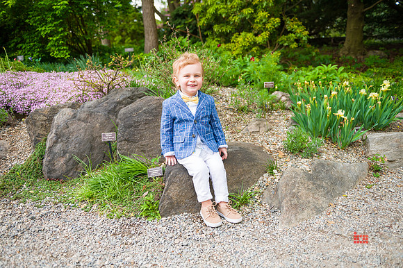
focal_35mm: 27
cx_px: 202
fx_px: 302
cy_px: 134
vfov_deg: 47.9
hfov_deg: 67.4
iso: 200
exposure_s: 1/500
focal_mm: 27
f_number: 3.5
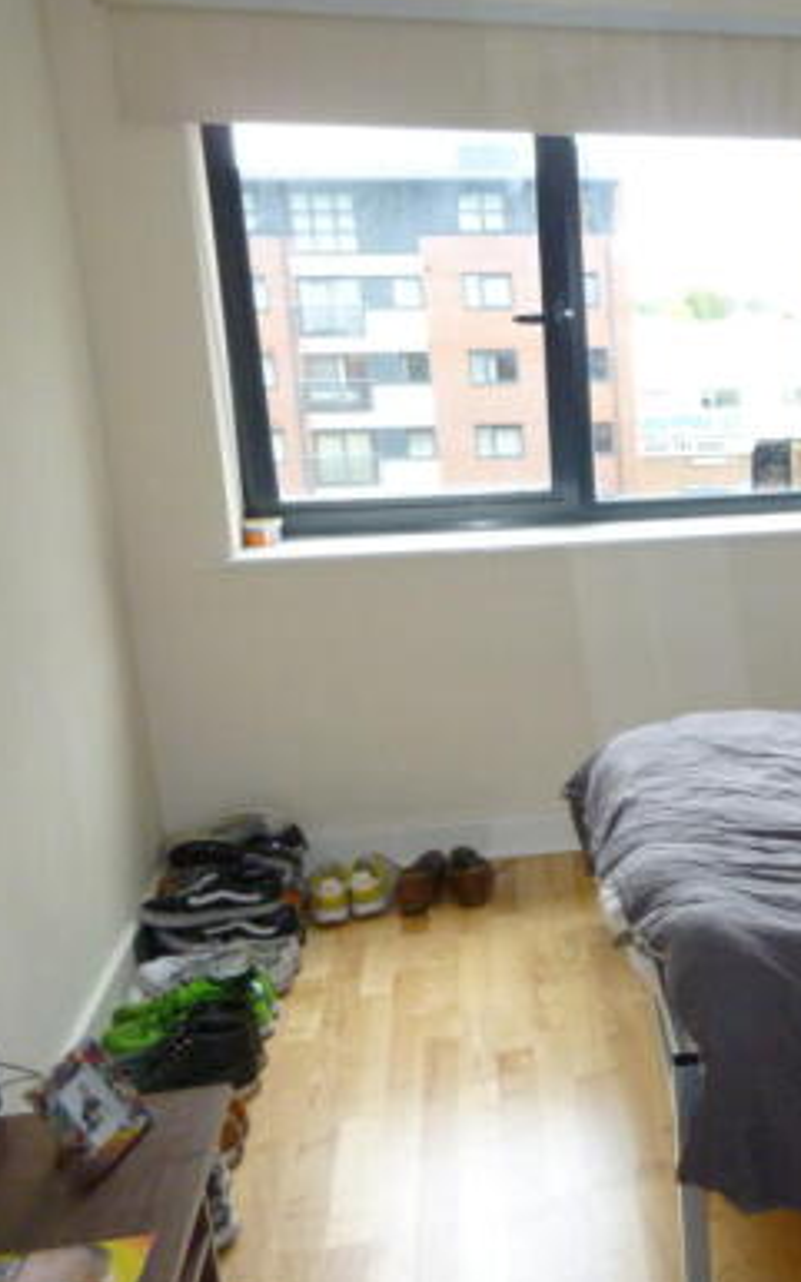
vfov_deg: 49.3
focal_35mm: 40
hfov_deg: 28.1
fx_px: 1398
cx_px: 949
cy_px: 673
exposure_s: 1/60
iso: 250
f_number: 3.1
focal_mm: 4.5
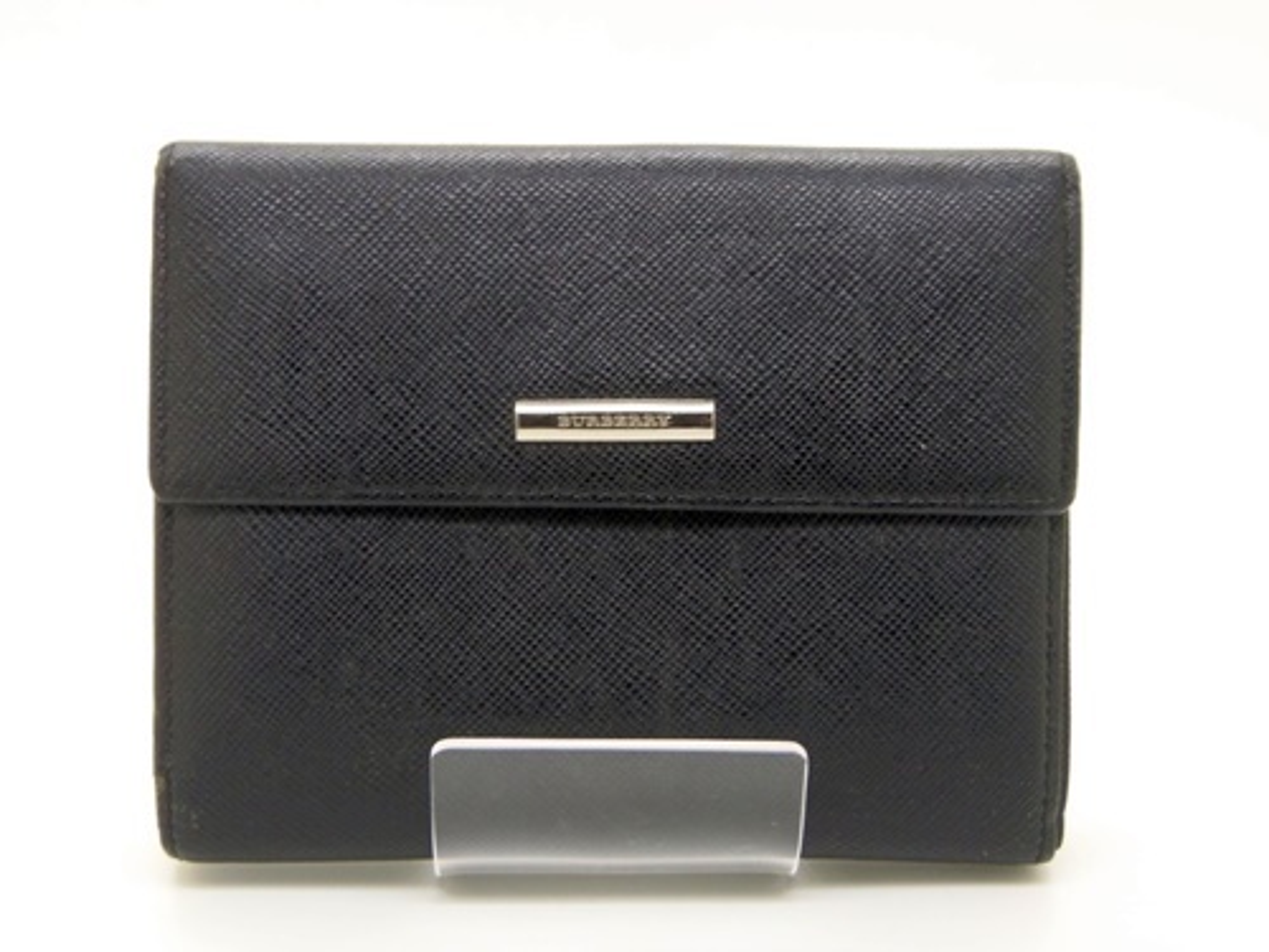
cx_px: 634
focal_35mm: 56
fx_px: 2053
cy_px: 476
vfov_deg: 26.1
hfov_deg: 34.3
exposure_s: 1/40
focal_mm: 10.4
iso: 125
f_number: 3.9
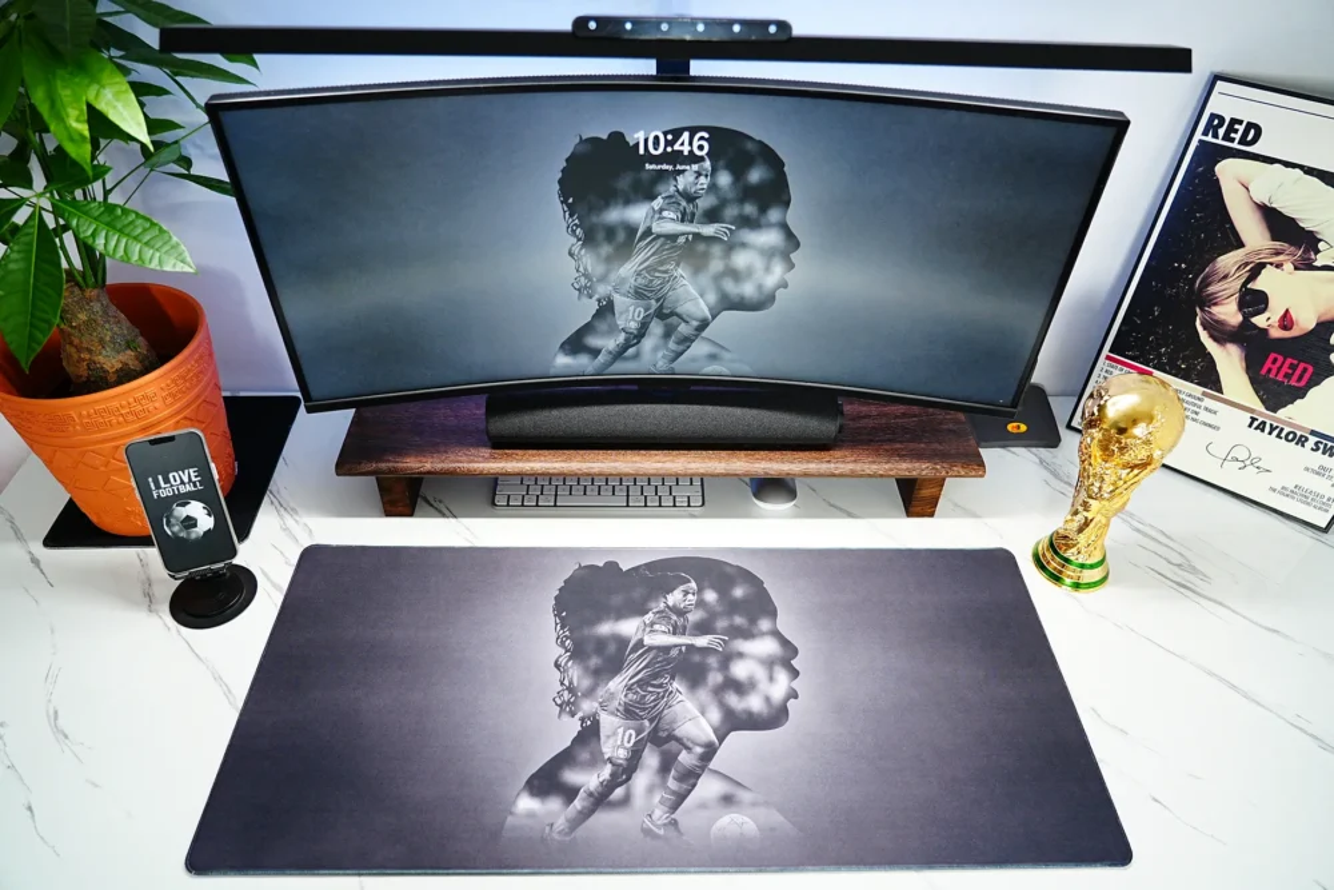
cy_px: 445
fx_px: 889
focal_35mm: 24
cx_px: 667
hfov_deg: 73.7
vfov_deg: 53.1
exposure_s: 1/30
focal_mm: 24
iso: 1250
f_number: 4
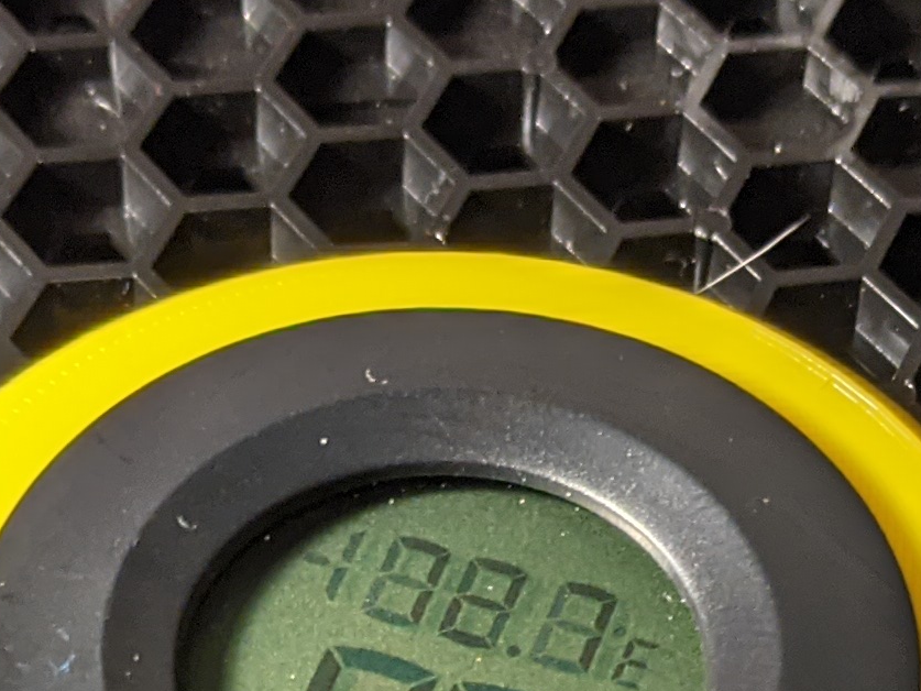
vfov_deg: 11.0
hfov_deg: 15.2
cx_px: 529
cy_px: 1029
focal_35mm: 130
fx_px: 3459
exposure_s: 1/40
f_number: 1.8
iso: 63
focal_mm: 4.44
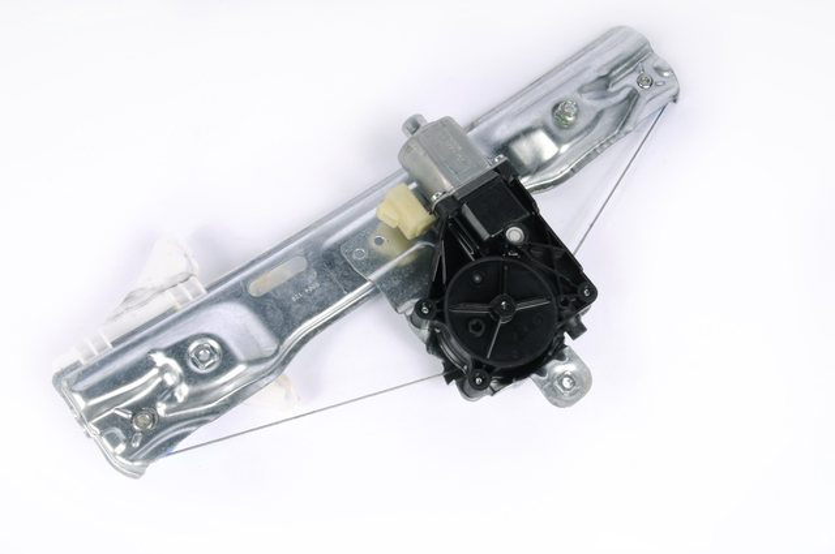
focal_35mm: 39
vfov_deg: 34.1
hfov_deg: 49.6
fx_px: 903
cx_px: 418
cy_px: 277
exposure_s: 1/200
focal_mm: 26
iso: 320
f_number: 25
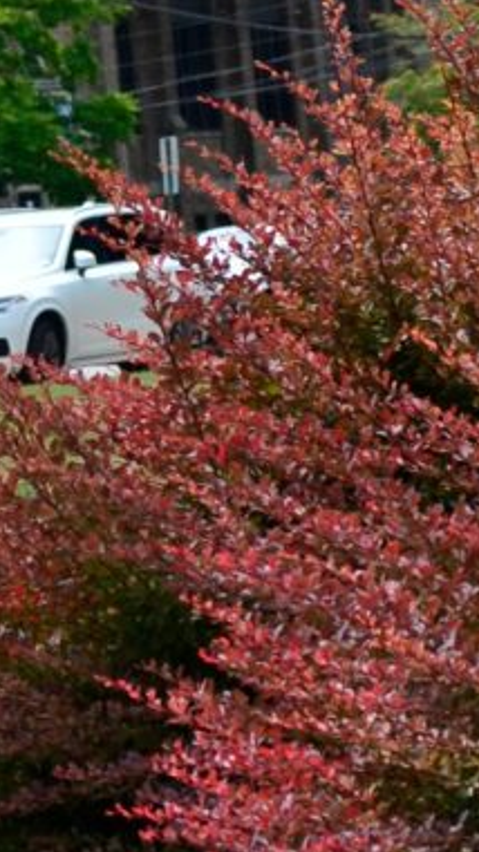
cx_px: -828
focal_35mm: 236
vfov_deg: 9.1
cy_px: 13
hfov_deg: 4.9
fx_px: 5335
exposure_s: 1/1600
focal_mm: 28
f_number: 4.5
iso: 500
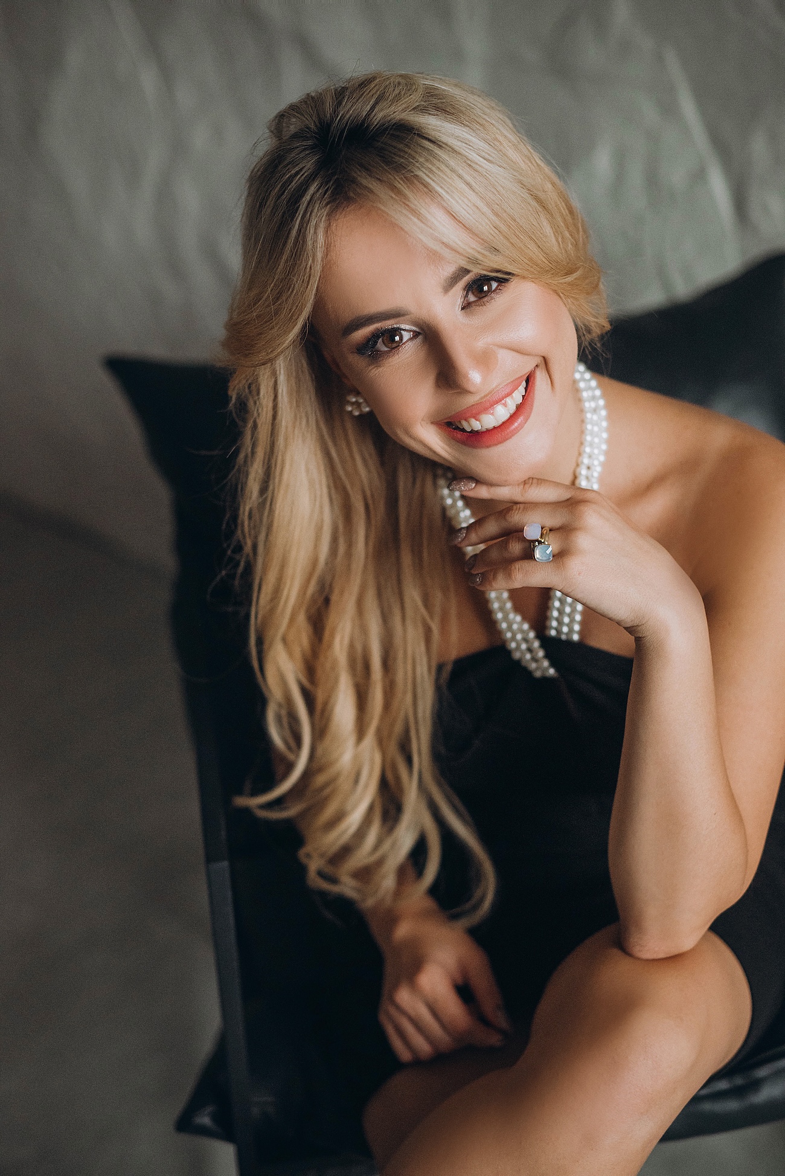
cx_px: 392
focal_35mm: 50
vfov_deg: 39.6
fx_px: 1634
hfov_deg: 27.0
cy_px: 588
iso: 1250
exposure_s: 1/400
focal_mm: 50
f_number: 2.8
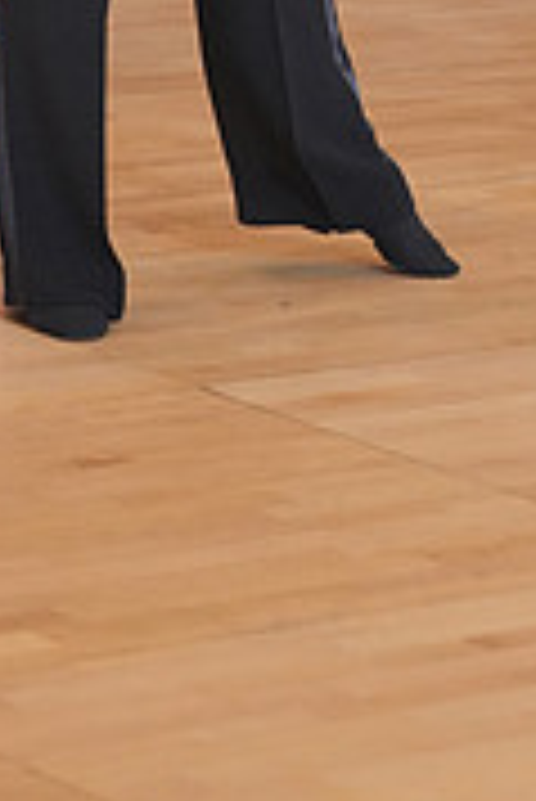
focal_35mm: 222
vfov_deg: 9.1
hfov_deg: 6.2
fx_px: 4948
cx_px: 489
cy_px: -320
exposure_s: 1/500
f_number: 3.2
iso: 2500
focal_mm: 68
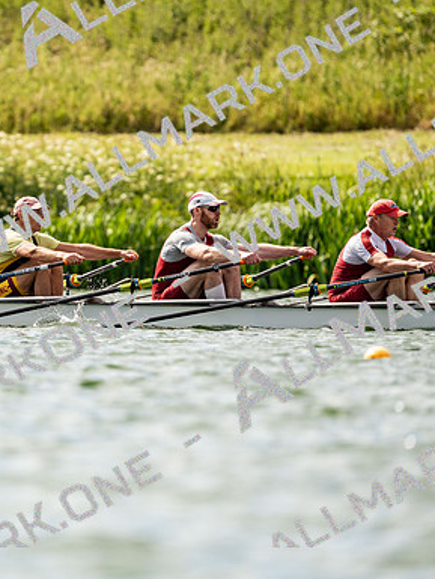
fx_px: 12141
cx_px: 104
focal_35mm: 725
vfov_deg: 2.7
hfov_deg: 2.1
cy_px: 290
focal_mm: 500
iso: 320
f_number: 6.3
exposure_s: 1/2000
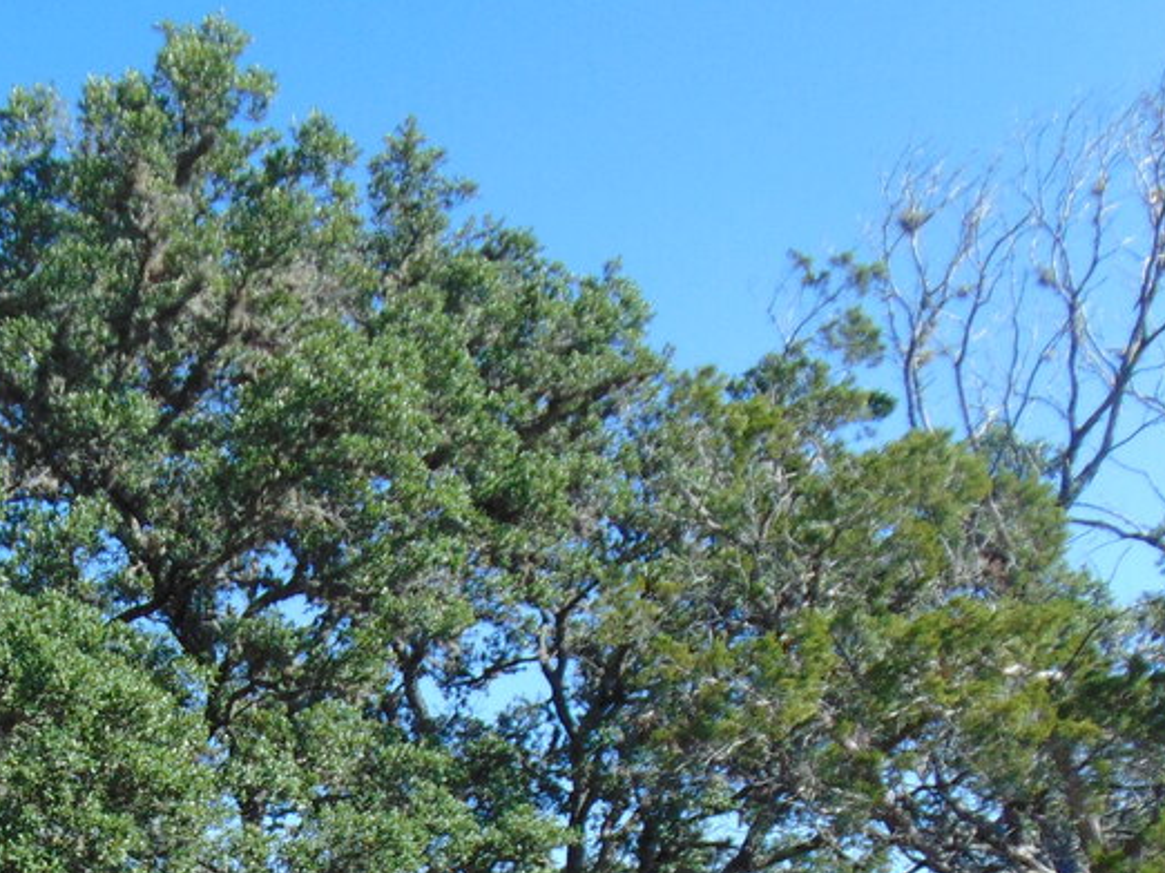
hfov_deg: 27.3
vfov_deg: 20.5
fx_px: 2321
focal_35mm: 69
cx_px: 158
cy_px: 895
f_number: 3
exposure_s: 1/500
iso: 80
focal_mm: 4.5
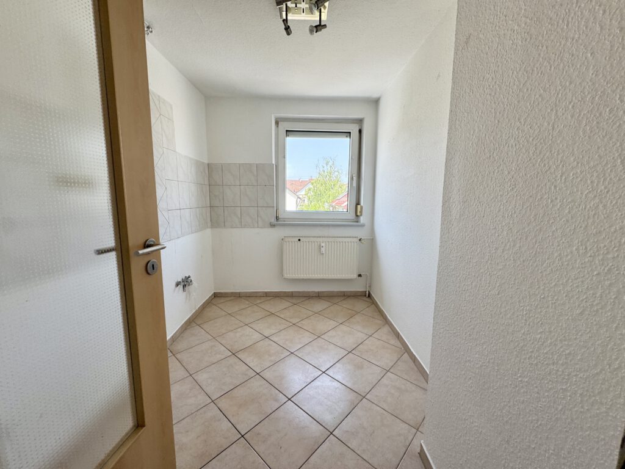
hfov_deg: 102.1
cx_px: 312
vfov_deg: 85.7
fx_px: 253
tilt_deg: -7.8
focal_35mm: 14
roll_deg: -0.1
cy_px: 234
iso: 40
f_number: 2.2
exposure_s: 1/139
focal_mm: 2.22
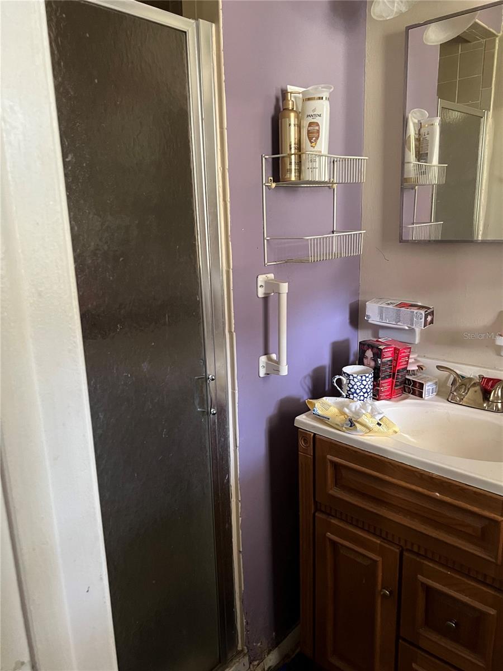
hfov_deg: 53.1
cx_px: 252
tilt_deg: -13.1
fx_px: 504
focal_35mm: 26
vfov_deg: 67.3
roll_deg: +2.0
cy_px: 336
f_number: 1.5
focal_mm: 5.7
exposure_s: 1/40
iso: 640
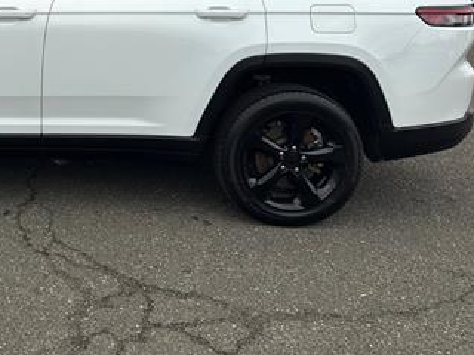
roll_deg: -2.0
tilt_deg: -5.9
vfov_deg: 28.7
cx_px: 37
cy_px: 13
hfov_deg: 36.8
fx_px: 657
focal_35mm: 48
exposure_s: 1/1653
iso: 80
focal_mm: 6.76
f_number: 1.78
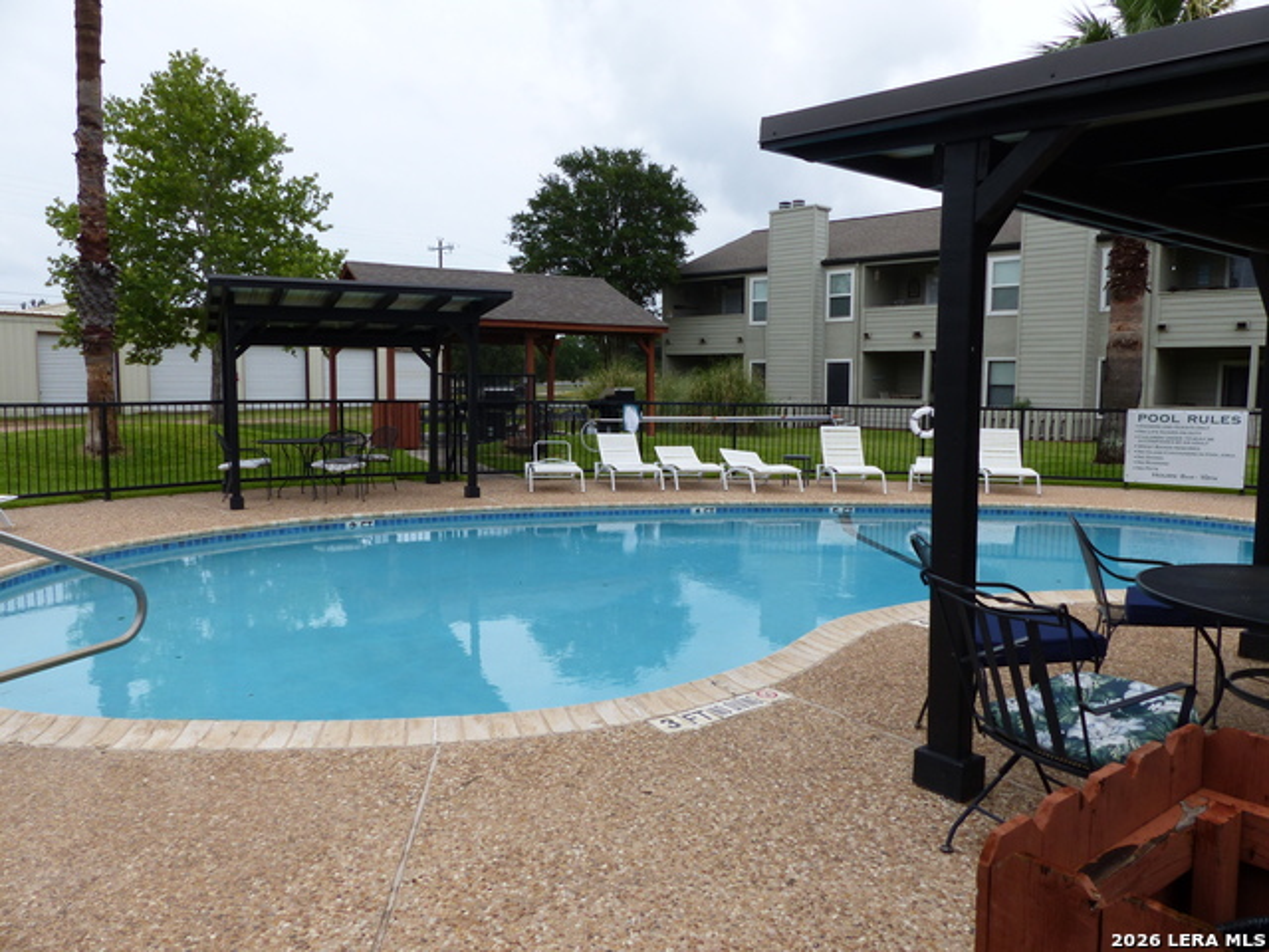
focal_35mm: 25
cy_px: 476
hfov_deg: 69.4
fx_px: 916
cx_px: 634
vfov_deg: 54.9
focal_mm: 4.5
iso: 100
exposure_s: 1/800
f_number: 4
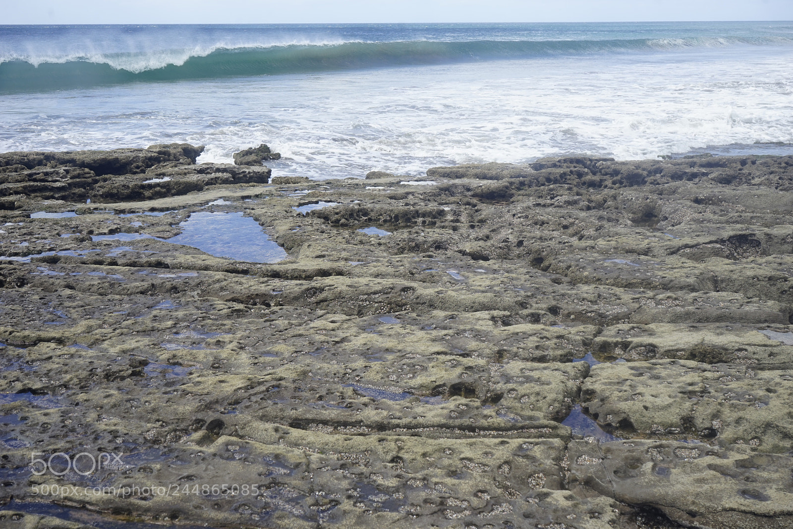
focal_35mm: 42
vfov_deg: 31.9
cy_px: 264
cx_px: 396
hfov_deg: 46.4
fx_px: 925
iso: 100
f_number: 9
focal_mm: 42
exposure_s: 1/100
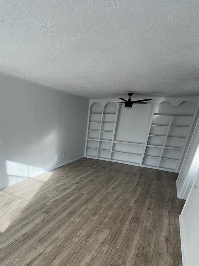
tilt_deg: -22.7
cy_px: 187
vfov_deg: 75.4
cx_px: 62
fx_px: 161
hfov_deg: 61.5
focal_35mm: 21
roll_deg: -2.5
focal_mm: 2.22
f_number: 2.2
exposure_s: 1/207
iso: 40
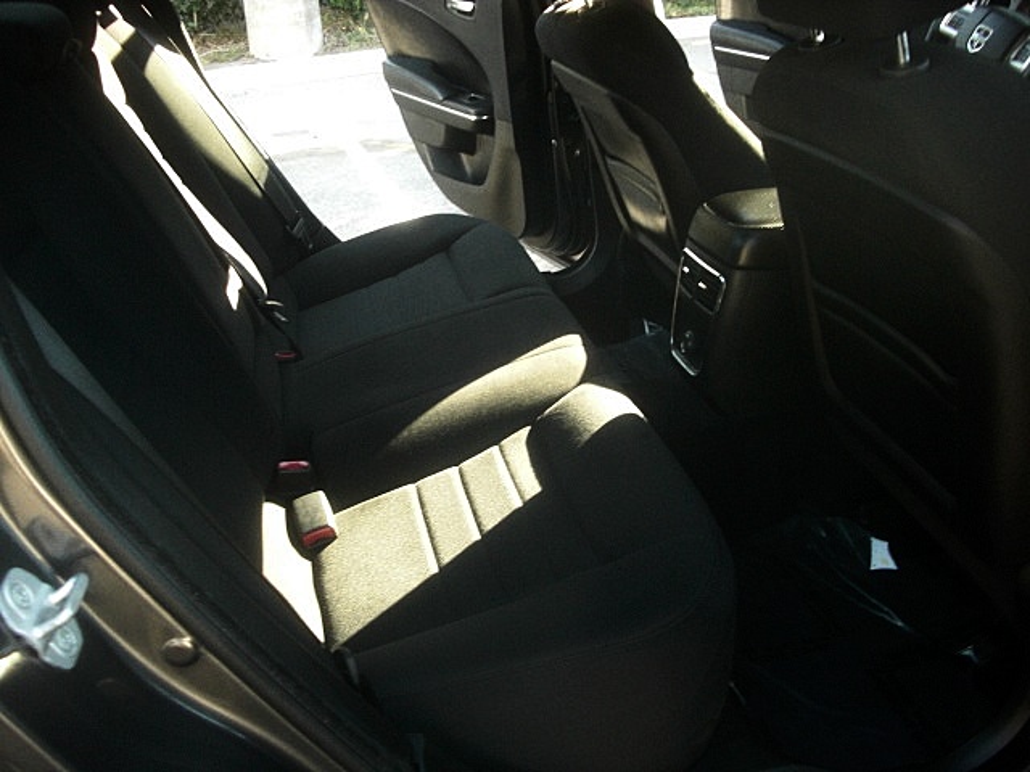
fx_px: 1071
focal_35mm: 36
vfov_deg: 39.7
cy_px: 386
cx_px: 515
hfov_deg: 51.4
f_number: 2.8
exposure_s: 1/125
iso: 400
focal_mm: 6.3
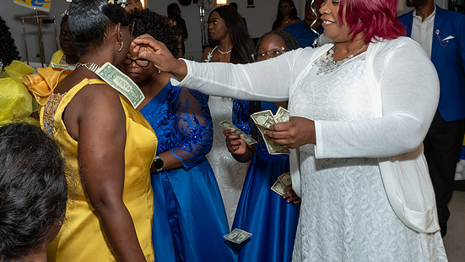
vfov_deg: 27.6
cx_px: 232
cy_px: 100
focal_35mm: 43
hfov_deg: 47.4
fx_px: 530
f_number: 6.3
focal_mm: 17
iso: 500
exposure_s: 1/250
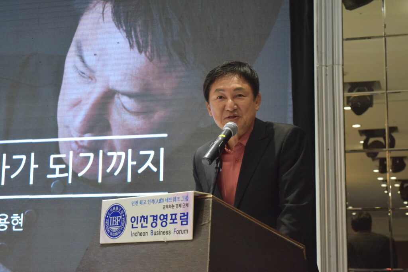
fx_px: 816
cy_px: 136
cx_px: 204
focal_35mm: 72
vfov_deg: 18.9
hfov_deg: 28.1
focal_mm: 48
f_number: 5.3
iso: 2800
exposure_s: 1/80
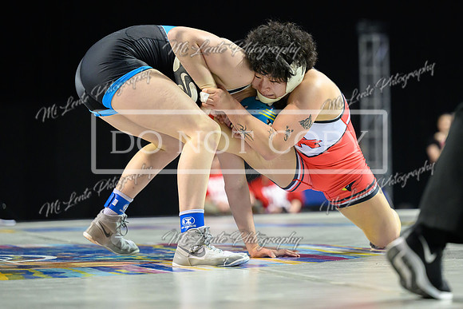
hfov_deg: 12.7
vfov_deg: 8.5
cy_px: 160
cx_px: 311
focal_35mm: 161
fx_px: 2077
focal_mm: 120
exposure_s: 1/800
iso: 4000
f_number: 2.8
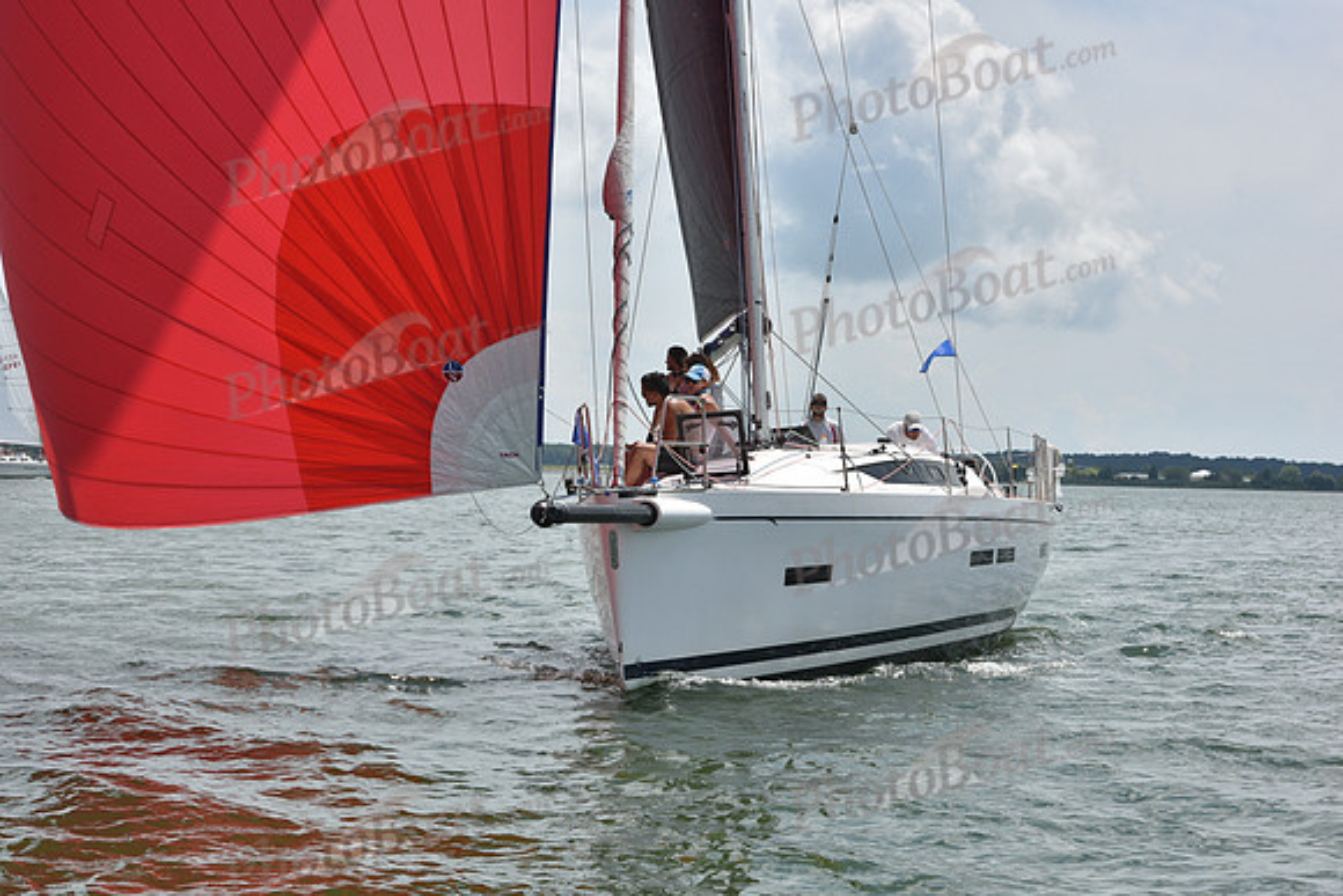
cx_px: 672
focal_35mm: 70
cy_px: 448
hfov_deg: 28.8
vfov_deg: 19.5
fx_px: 2612
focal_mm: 70
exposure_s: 1/1000
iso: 320
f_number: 11
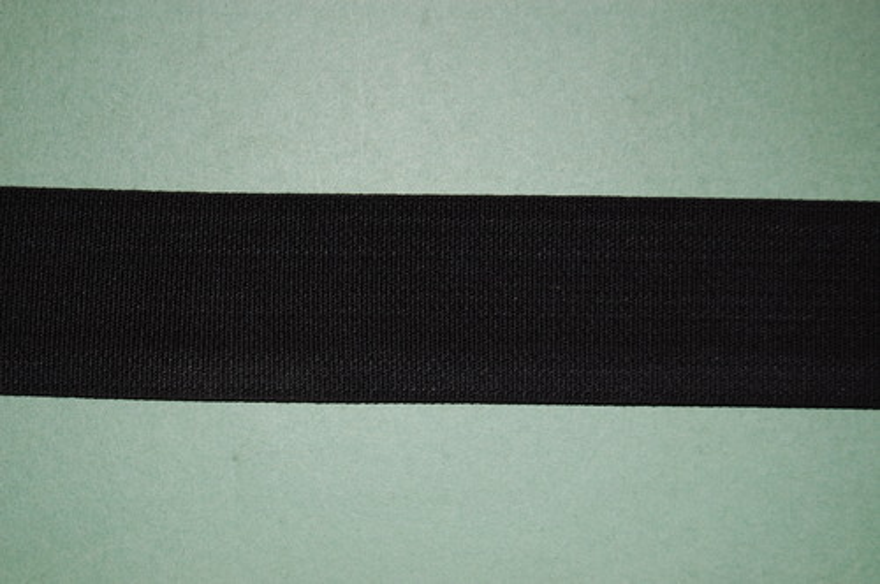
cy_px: 292
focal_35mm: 82
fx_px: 2014
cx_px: 440
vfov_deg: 16.5
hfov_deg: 24.6
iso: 200
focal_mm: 55
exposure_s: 1/60
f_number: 5.6
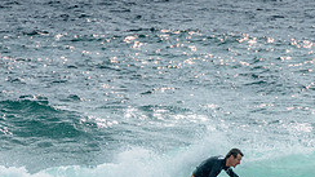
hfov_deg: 1.8
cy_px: 202
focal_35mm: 1221
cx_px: 203
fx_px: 10194
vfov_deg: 1.0
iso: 500
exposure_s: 1/1600
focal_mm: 400
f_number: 13
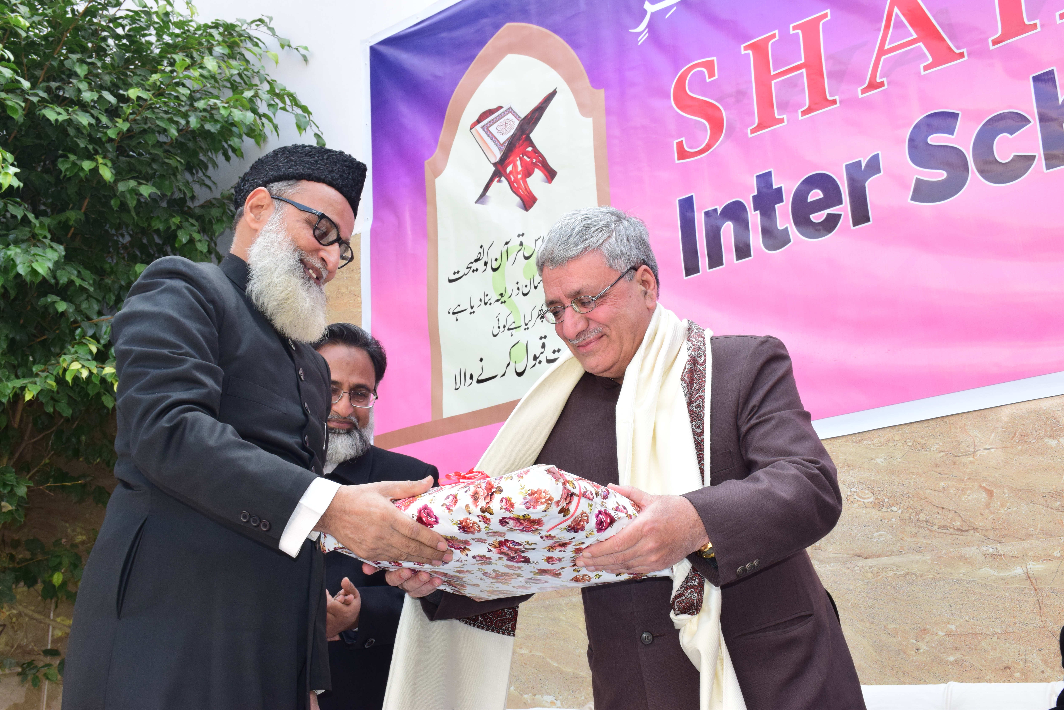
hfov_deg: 43.6
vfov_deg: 29.9
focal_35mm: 45
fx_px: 1330
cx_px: 532
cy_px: 355
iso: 800
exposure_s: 1/125
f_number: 11
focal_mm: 30
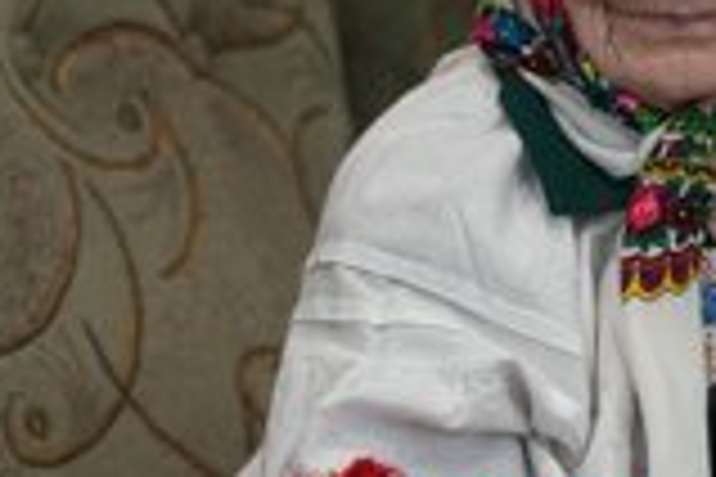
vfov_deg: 7.8
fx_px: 3500
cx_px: 761
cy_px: 128
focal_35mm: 176
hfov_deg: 11.5
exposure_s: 1/160
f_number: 4
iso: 6400
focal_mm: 70
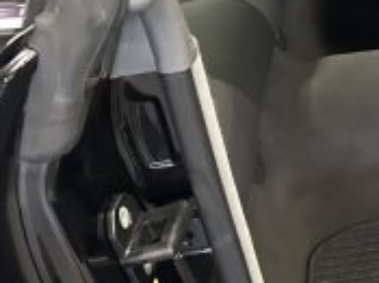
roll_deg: +1.6
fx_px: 963
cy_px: 30
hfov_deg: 18.5
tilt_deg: -30.4
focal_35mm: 88
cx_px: 635
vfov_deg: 16.5
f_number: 1.78
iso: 1000
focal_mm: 6.86
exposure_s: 1/58
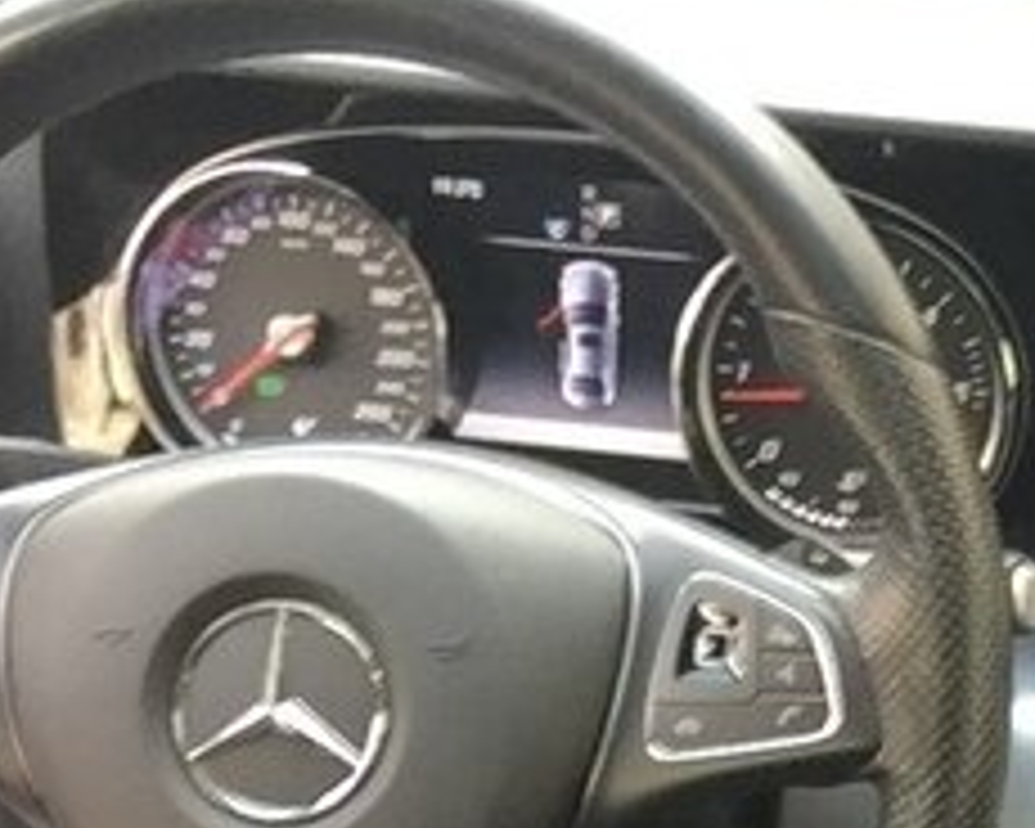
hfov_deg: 21.3
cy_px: 1015
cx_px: 1012
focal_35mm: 87
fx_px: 2665
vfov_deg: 16.8
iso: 80
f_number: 2.2
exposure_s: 1/33
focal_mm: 2.65
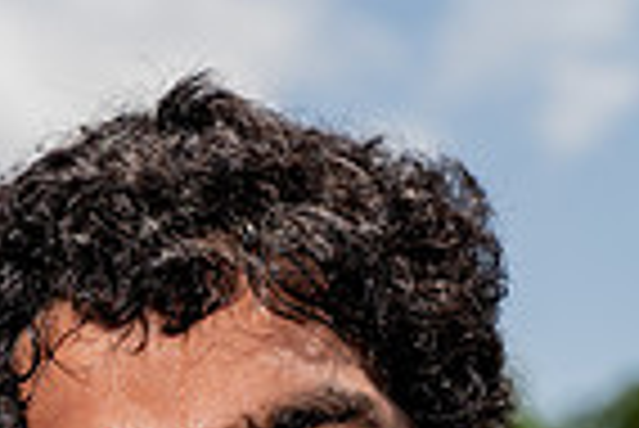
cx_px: 90
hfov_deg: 10.8
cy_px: 1009
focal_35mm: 190
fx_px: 3376
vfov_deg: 6.9
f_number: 4
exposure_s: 1/1600
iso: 100
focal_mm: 60
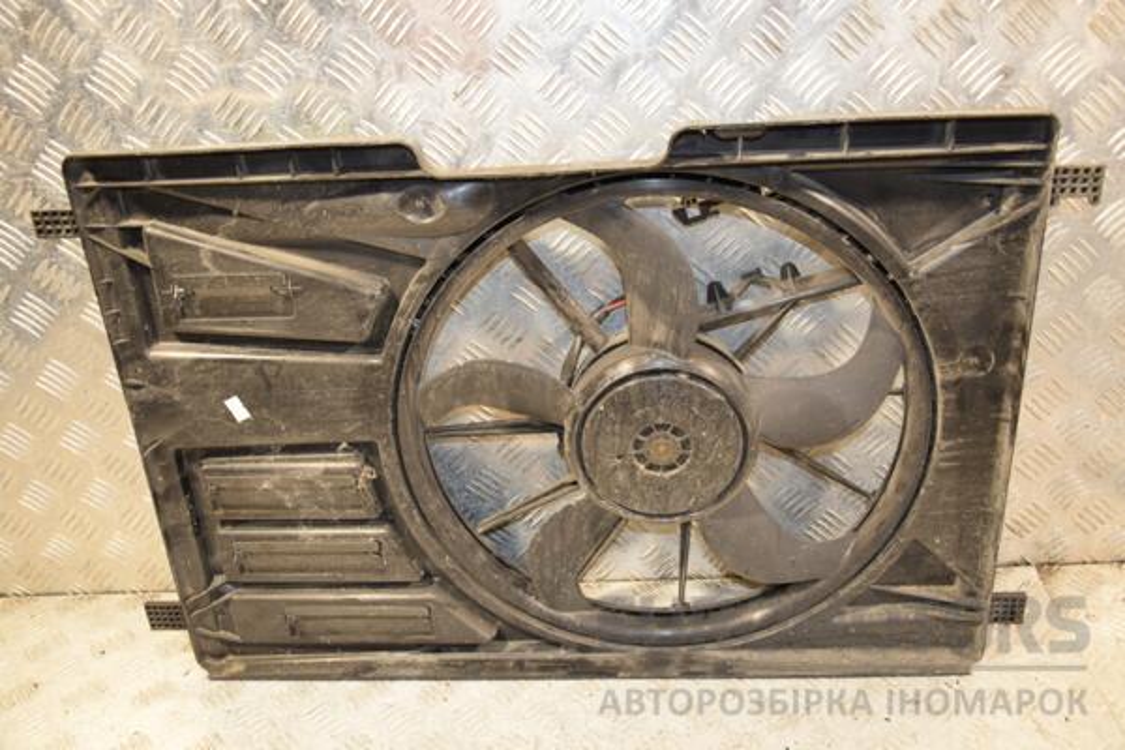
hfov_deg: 57.2
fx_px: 1031
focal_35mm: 33
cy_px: 375
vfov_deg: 40.0
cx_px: 562
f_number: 5
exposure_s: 1/100
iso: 800
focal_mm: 22
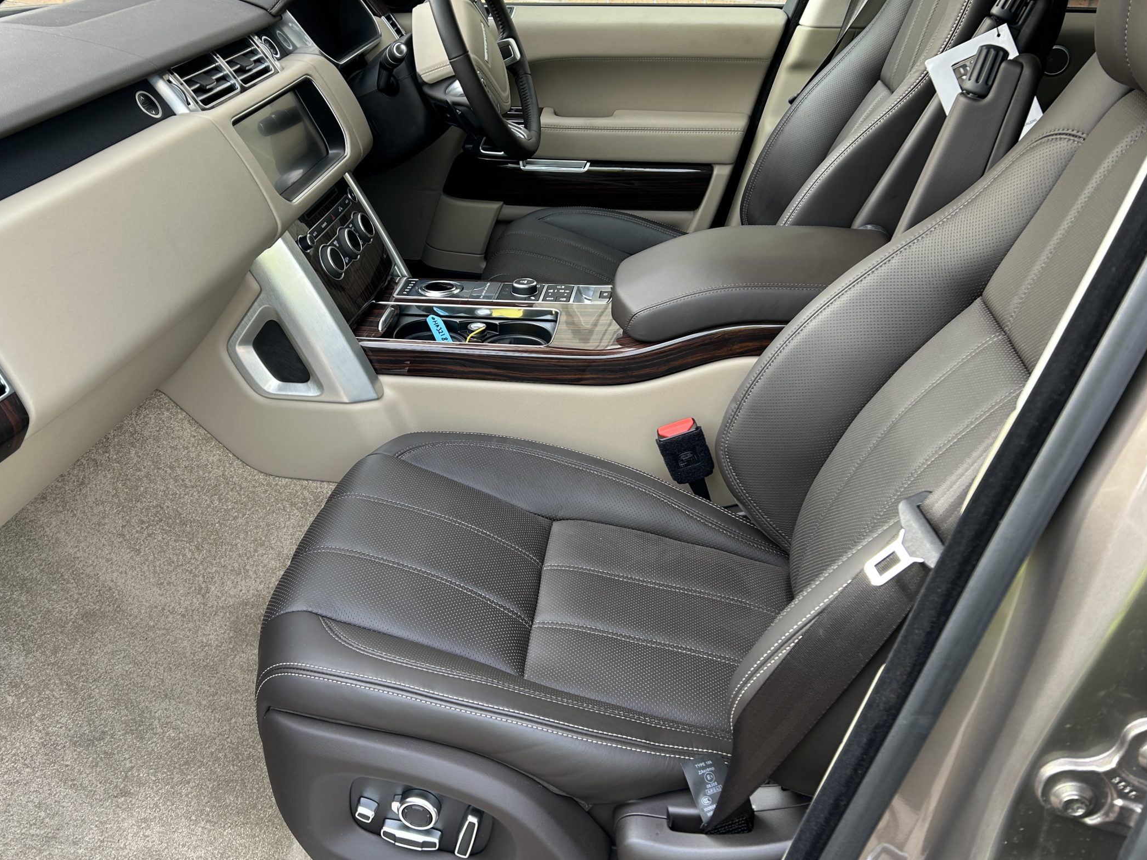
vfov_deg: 44.0
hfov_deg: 56.5
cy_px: 353
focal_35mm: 32
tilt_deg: -24.2
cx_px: 484
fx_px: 1060
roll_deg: -0.9
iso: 40
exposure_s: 1/121
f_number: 1.5
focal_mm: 5.7
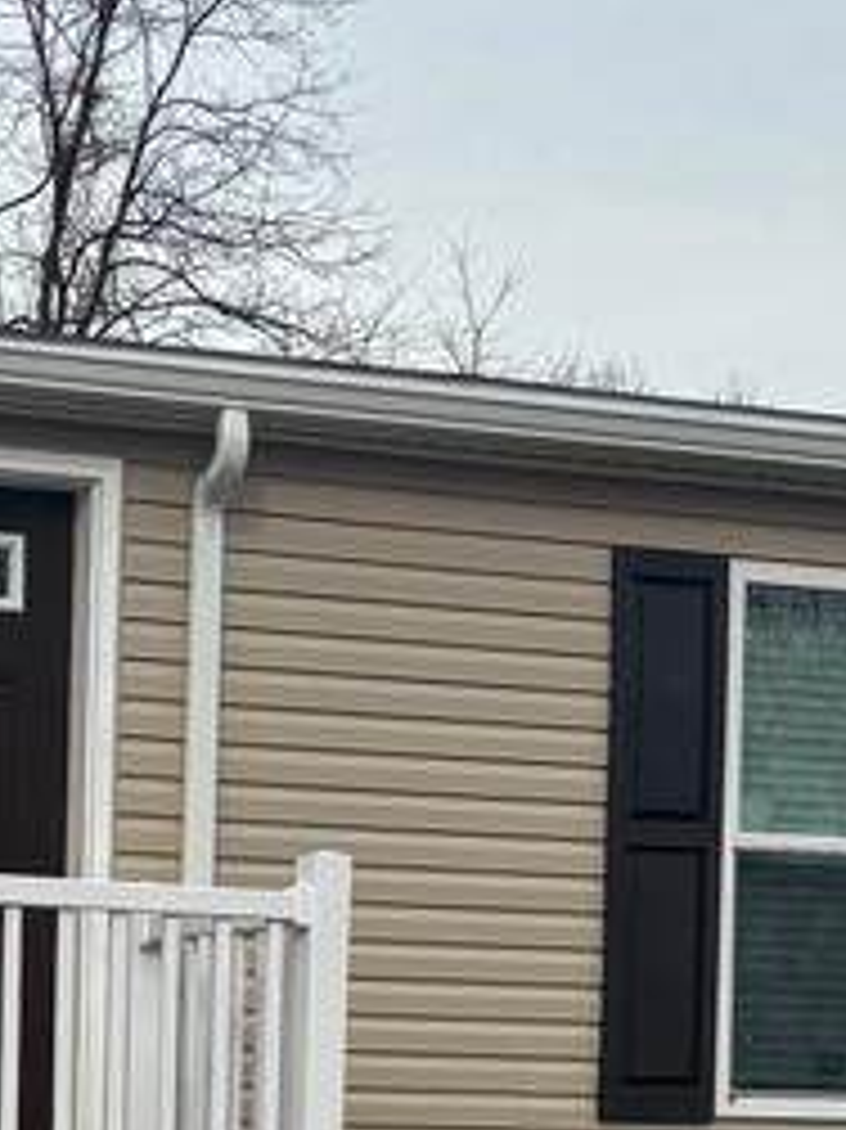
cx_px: -54
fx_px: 3653
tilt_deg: -1.2
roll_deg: -1.4
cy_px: 1378
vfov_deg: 16.8
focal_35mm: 112
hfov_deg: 13.0
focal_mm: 5.96
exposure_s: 1/2710
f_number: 1.6
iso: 50
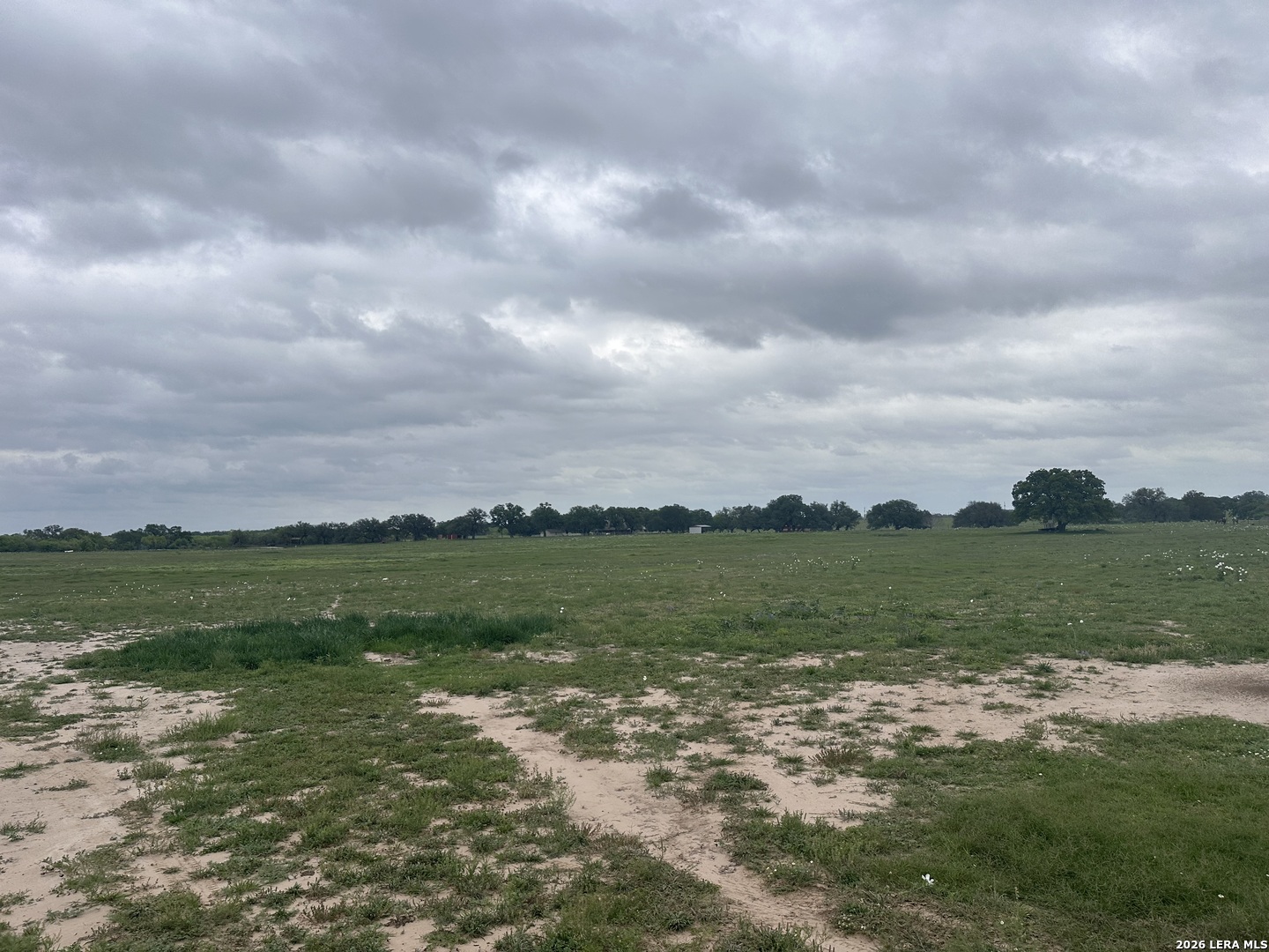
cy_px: 476
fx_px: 880
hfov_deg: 71.6
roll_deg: +1.9
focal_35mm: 24
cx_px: 634
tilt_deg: +3.7
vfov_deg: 56.8
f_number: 1.78
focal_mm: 6.86
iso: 80
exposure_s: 1/7576
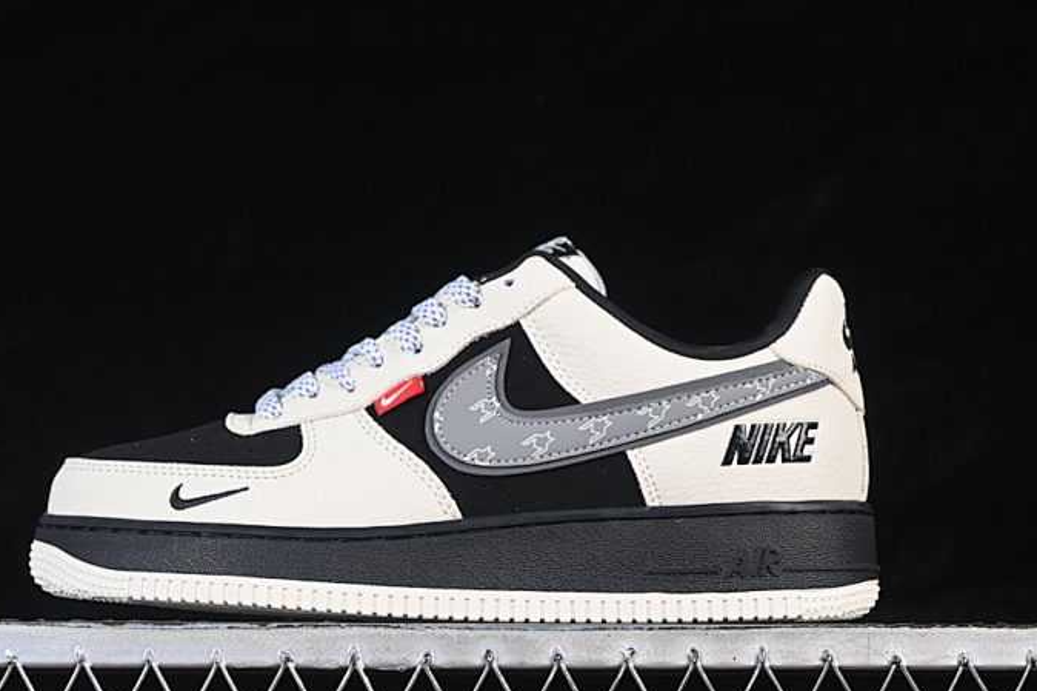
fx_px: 2563
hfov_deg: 22.9
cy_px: 370
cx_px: 474
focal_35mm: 89
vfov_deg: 15.3
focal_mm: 50
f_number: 7.1
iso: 160
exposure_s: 1/60
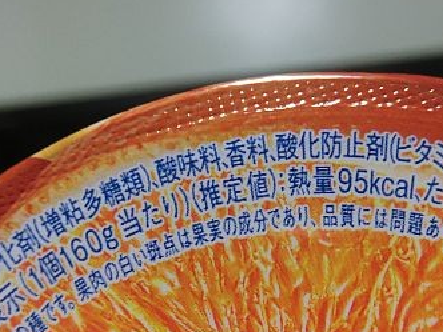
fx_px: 486
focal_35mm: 38
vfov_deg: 37.5
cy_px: 209
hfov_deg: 48.8
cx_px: 251
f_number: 3
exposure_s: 1/60
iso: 500
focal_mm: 5
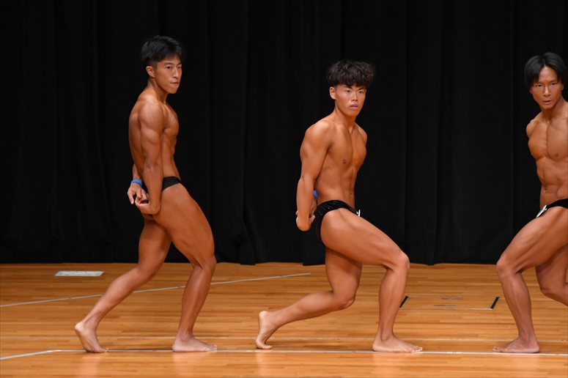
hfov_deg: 6.9
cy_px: 189
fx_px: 4731
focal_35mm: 300
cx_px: 284
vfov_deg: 4.6
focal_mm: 200
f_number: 5.6
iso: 3200
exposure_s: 1/400
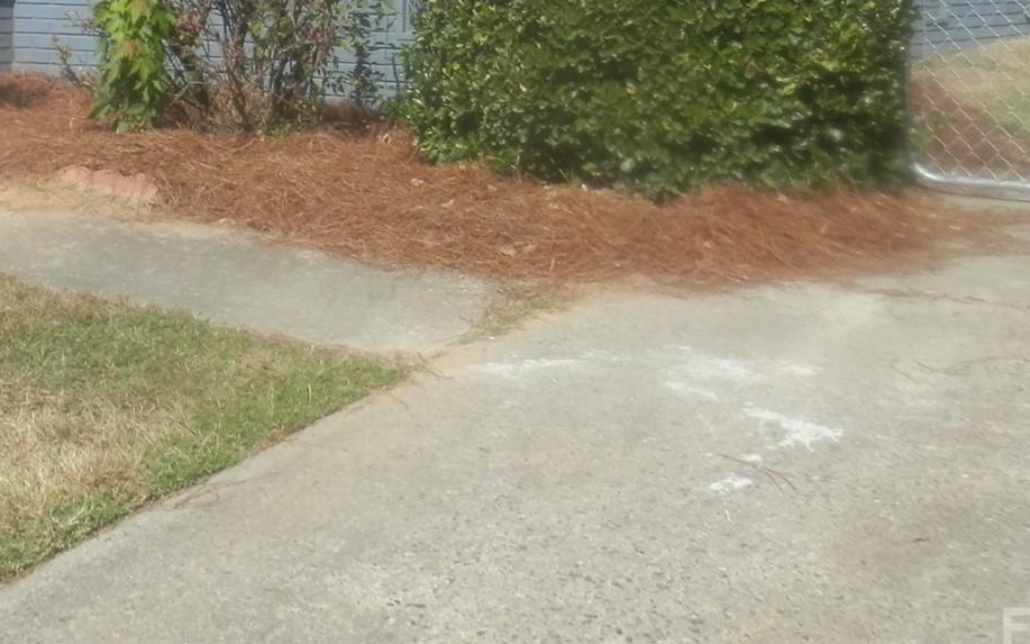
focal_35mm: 71
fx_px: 1993
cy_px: -126
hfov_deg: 27.6
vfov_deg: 17.5
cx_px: 47
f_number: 9.4
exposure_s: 1/125
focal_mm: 5.5
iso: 80
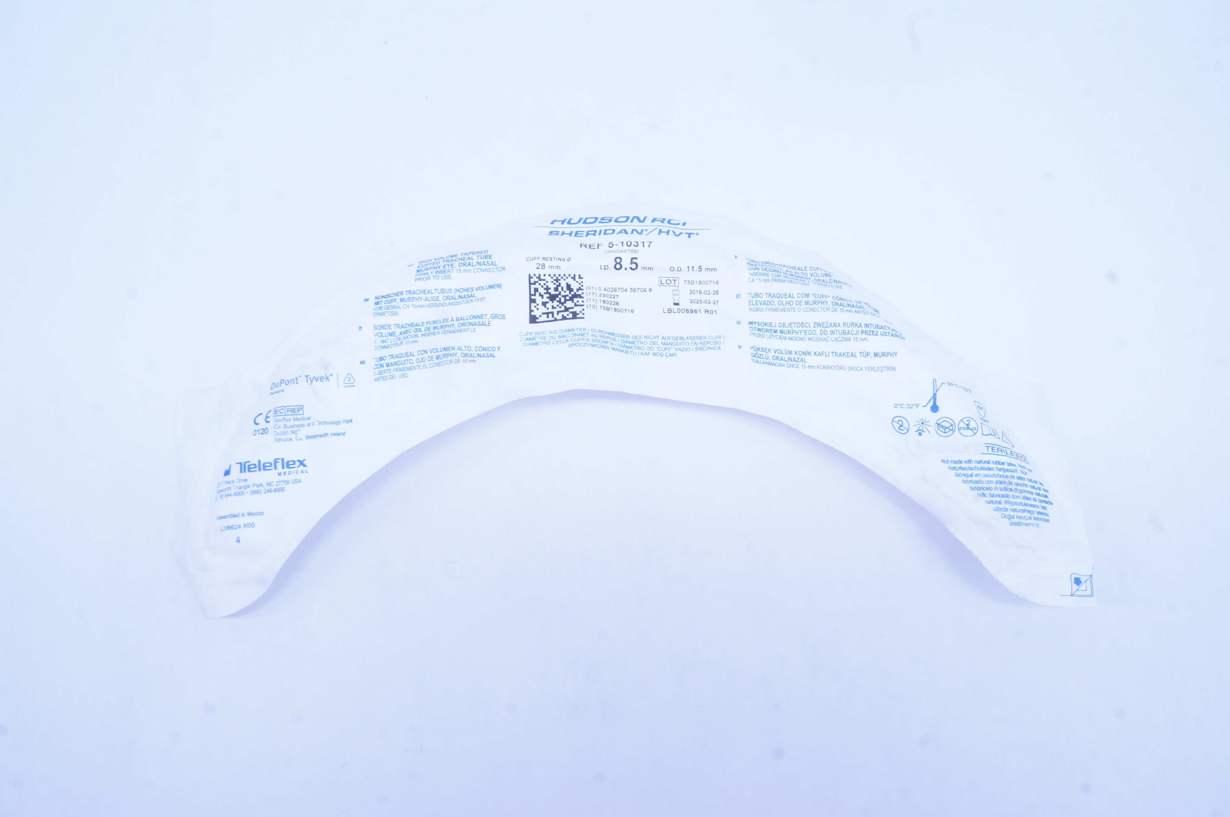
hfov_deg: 62.0
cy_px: 408
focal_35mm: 30
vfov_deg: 43.5
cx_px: 615
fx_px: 1024
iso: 400
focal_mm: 20
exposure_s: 1/10
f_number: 16
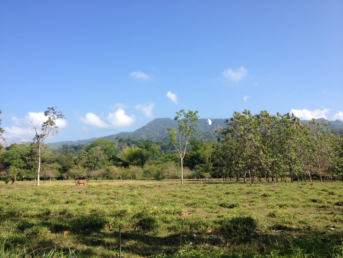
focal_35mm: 35
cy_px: 129
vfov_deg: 40.7
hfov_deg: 52.6
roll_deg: -1.1
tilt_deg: +4.8
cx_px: 172
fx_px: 347
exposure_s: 1/1126
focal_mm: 4.28
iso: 50
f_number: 2.4
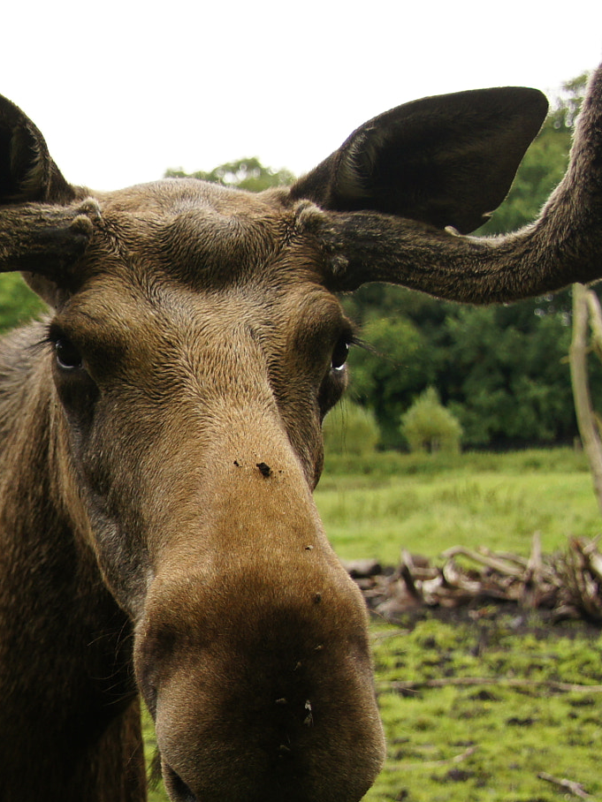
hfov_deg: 18.1
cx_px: -84
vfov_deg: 24.9
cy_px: 551
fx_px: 1809
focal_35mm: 78
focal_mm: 24
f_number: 4
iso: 250
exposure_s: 1/500
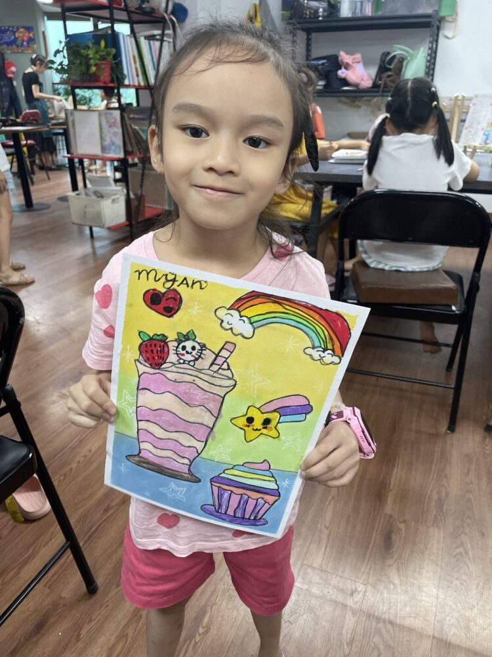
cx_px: 246
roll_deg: +0.9
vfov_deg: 67.3
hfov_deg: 53.1
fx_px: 493
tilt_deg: -24.9
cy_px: 328
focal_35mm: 26
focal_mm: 4.2
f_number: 1.6
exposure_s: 1/100
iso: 100
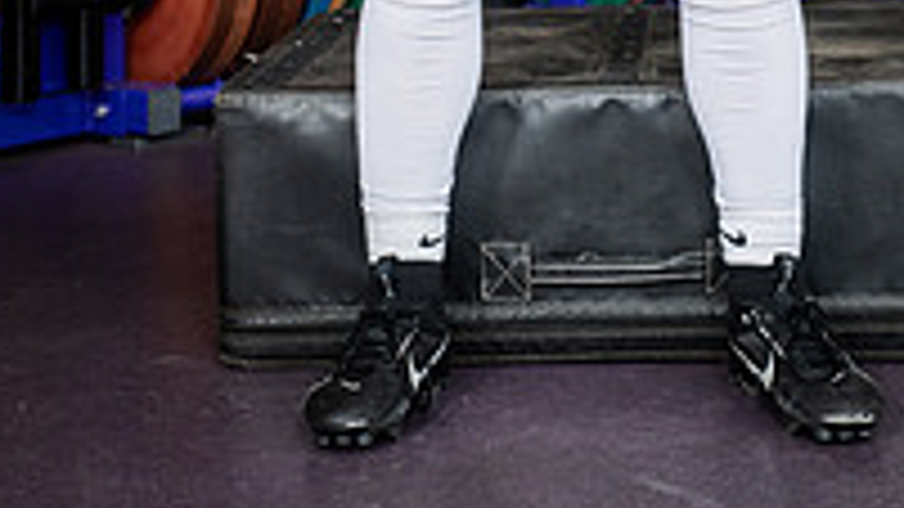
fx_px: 2588
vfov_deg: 10.4
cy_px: -463
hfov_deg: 19.8
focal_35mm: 108
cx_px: 576
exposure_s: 1/250
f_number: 5.6
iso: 500
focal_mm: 46
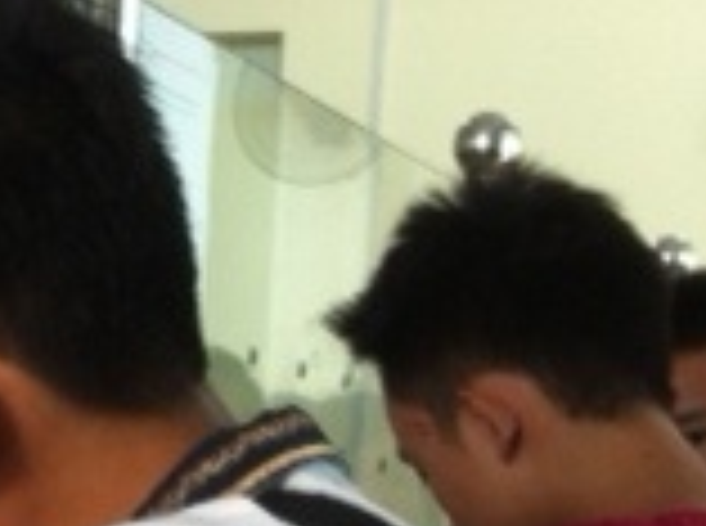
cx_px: -13
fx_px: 2910
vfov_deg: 10.0
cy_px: 782
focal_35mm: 143
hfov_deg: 13.6
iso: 80
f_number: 2.8
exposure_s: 1/20
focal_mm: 3.85
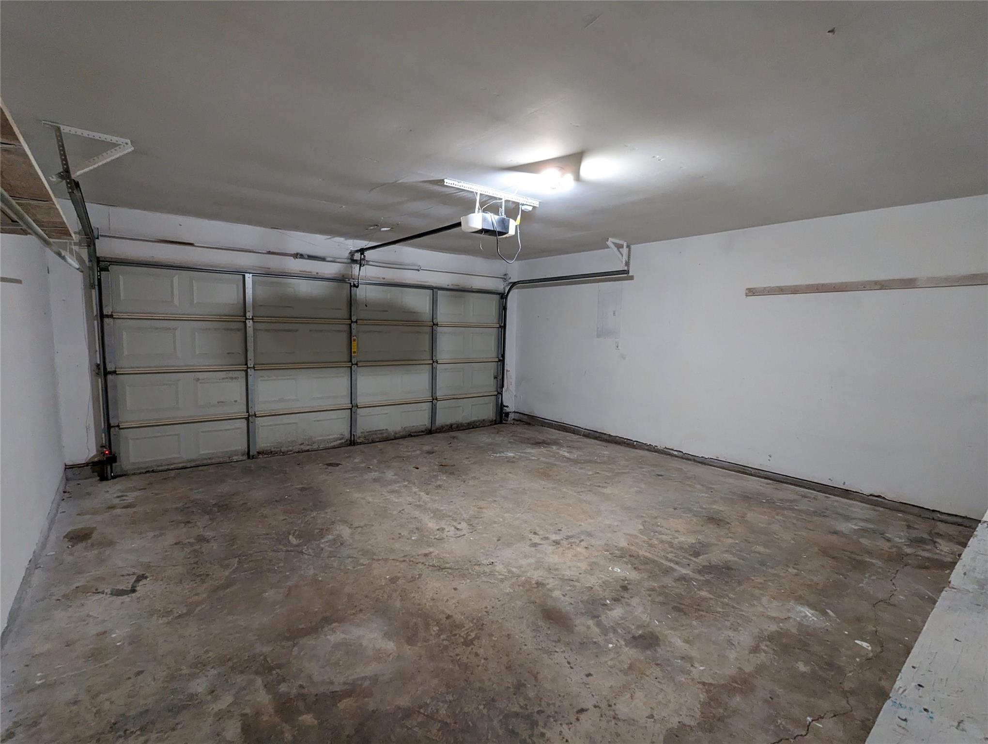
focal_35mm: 16
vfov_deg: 78.2
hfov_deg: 94.4
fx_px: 457
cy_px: 372
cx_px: 494
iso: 340
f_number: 2.2
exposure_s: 1/60
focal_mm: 2.35
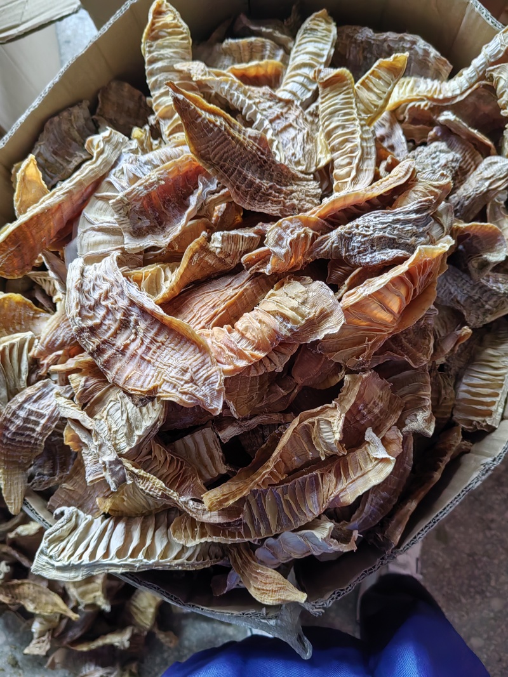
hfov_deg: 51.3
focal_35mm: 27
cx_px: 254
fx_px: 528
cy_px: 338
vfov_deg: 65.3
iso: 100
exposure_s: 1/100
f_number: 1.9
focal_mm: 5.52
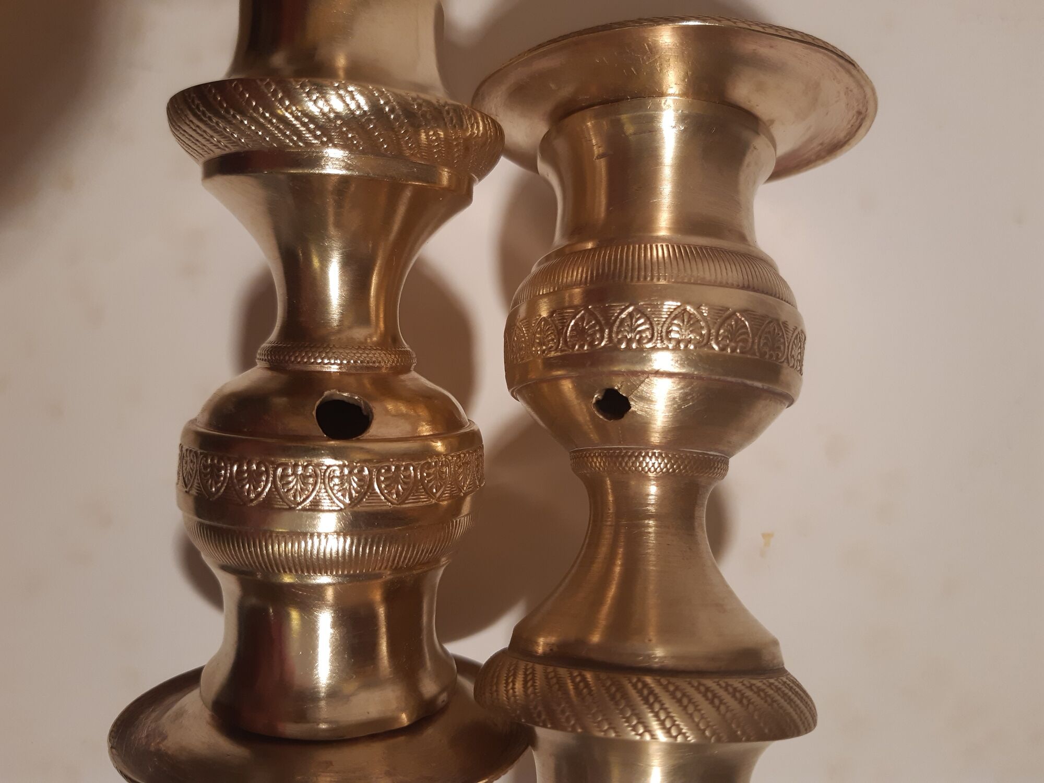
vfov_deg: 53.1
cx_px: 522
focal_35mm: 26
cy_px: 392
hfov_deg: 67.3
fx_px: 784
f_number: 1.7
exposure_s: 1/100
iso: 80
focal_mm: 3.92
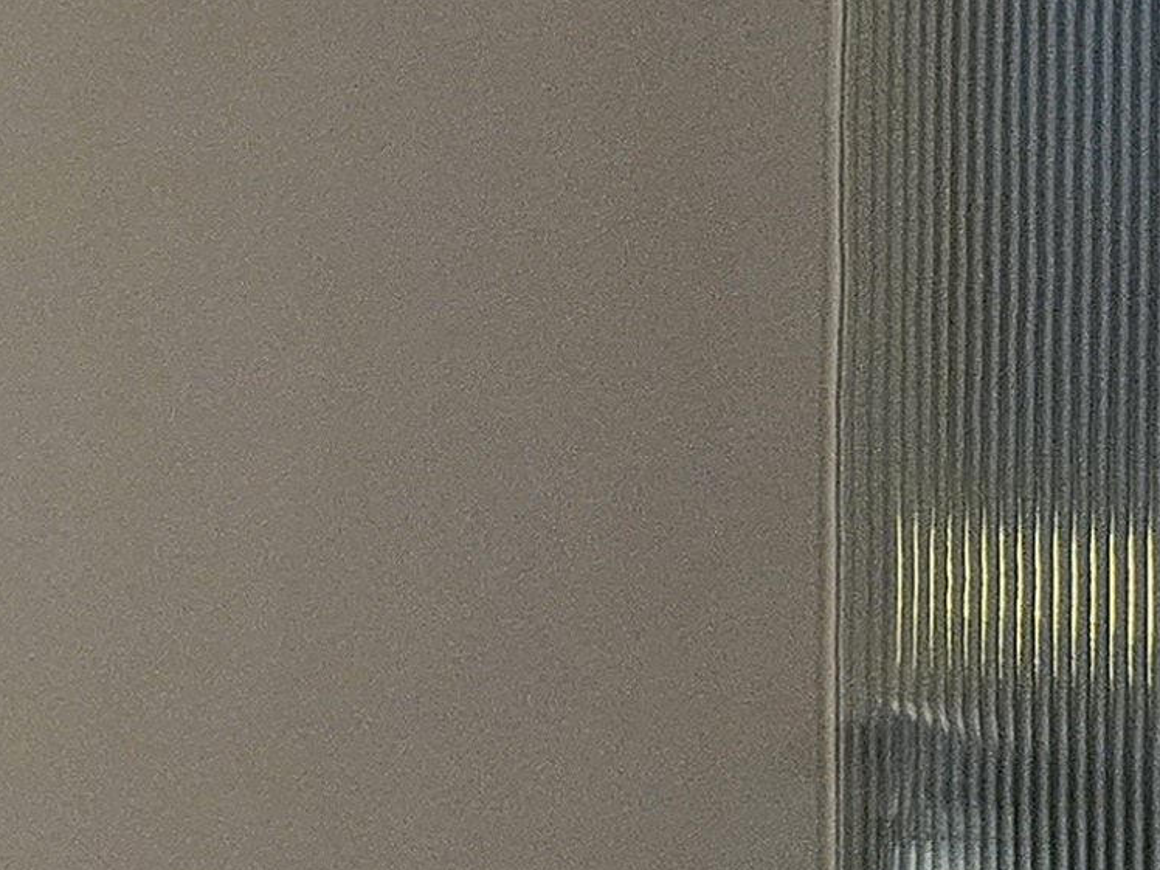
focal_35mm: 123
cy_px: 287
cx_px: -1617
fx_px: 4122
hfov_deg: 12.5
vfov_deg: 12.0
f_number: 1.8
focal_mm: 5.4
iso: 1000
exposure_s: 1/120
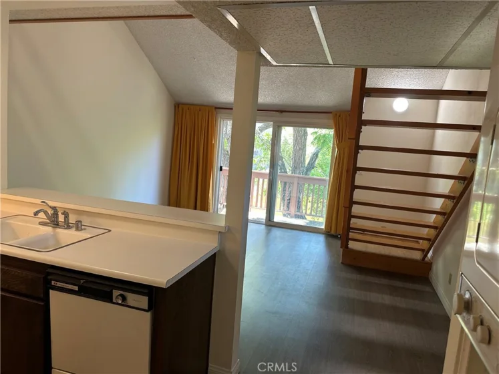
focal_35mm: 24
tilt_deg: -6.8
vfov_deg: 56.8
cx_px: 250
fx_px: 346
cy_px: 187
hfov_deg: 71.6
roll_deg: -4.2
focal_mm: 6.86
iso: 125
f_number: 1.78
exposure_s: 1/60
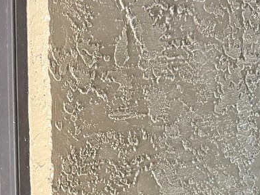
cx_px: -90
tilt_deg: +0.5
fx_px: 751
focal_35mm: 100
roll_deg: +2.0
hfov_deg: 18.2
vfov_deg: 14.7
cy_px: 170
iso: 400
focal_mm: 6.76
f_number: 1.78
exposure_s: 1/60
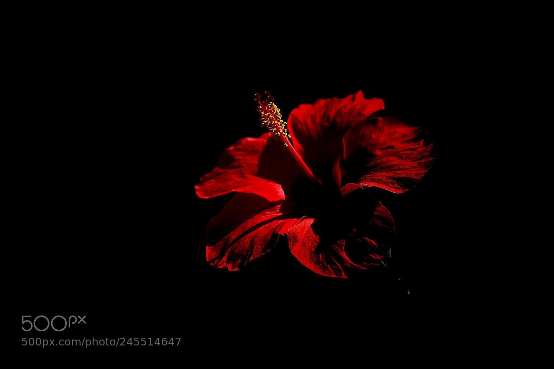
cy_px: 184
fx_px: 6152
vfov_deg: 3.4
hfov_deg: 5.2
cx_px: 277
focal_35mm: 400
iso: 100
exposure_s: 1/1250
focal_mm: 400
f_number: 5.6
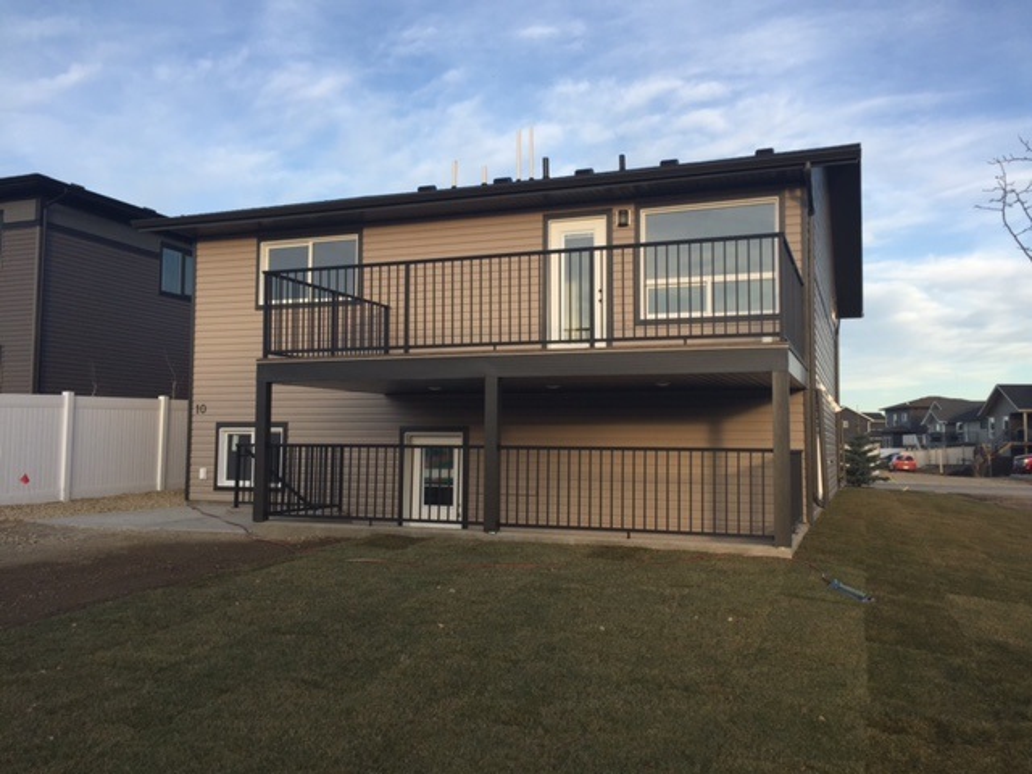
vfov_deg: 48.2
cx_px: 516
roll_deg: +0.0
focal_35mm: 29
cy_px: 387
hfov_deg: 61.7
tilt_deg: +4.0
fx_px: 865
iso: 32
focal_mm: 4.15
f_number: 2.2
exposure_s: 1/638
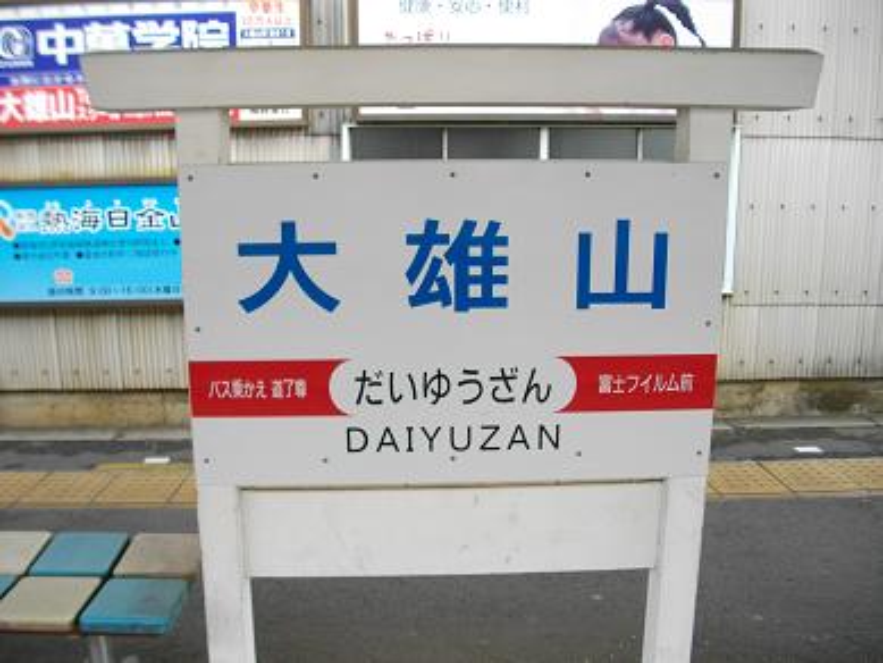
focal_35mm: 32
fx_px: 817
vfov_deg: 44.2
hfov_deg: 56.8
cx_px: 442
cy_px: 332
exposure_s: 1/160
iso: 100
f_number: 2.9
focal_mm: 5.7
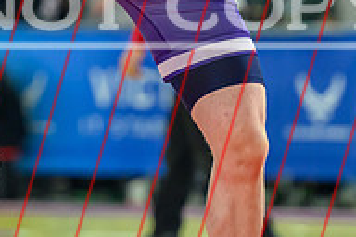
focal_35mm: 500
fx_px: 4944
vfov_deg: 2.7
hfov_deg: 4.1
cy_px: -38
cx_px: 190
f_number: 2.8
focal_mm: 140
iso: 2500
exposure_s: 1/800
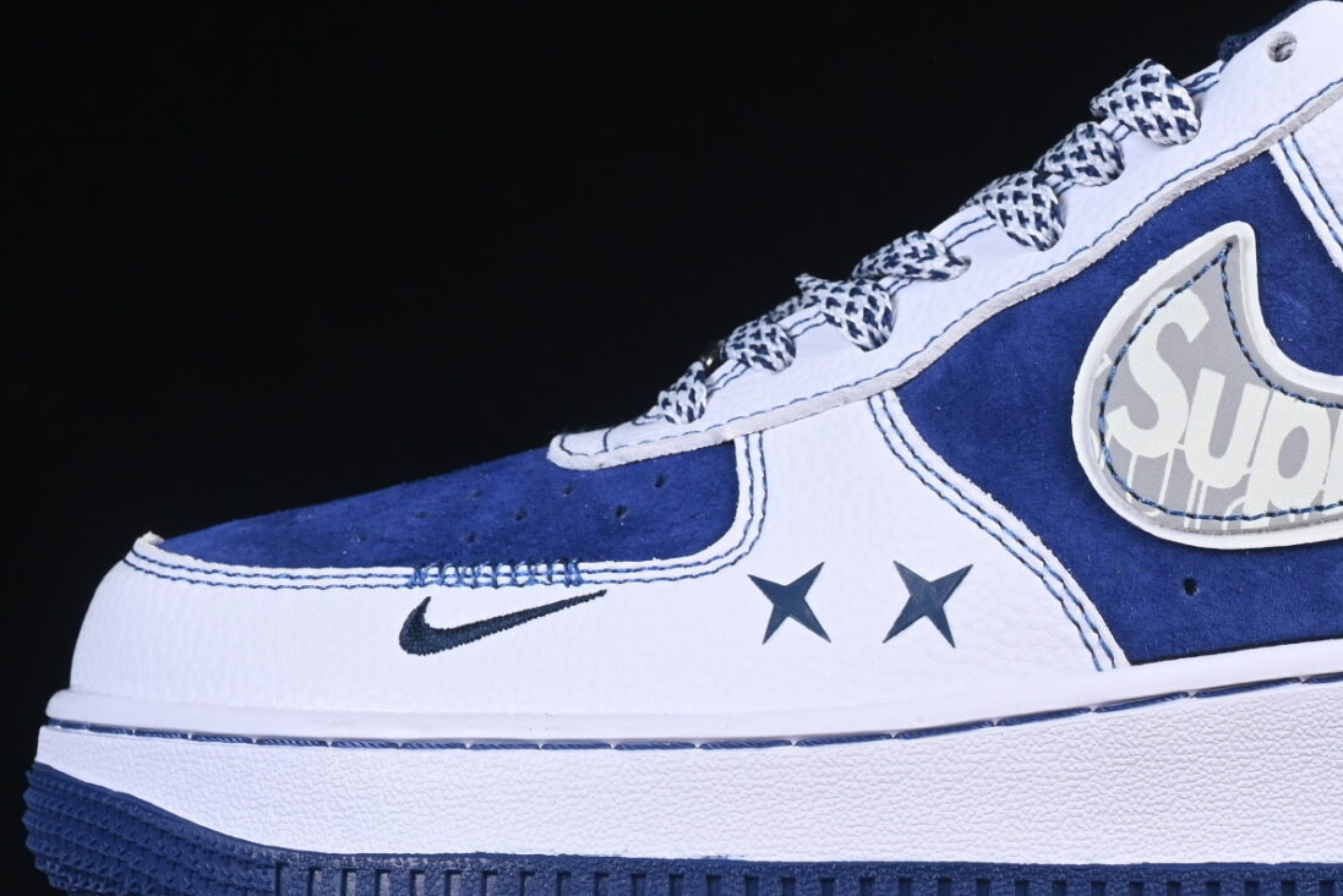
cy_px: 301
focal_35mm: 175
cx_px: 1143
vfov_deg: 7.8
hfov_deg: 11.7
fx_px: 6530
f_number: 8
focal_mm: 50
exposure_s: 1/80
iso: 160
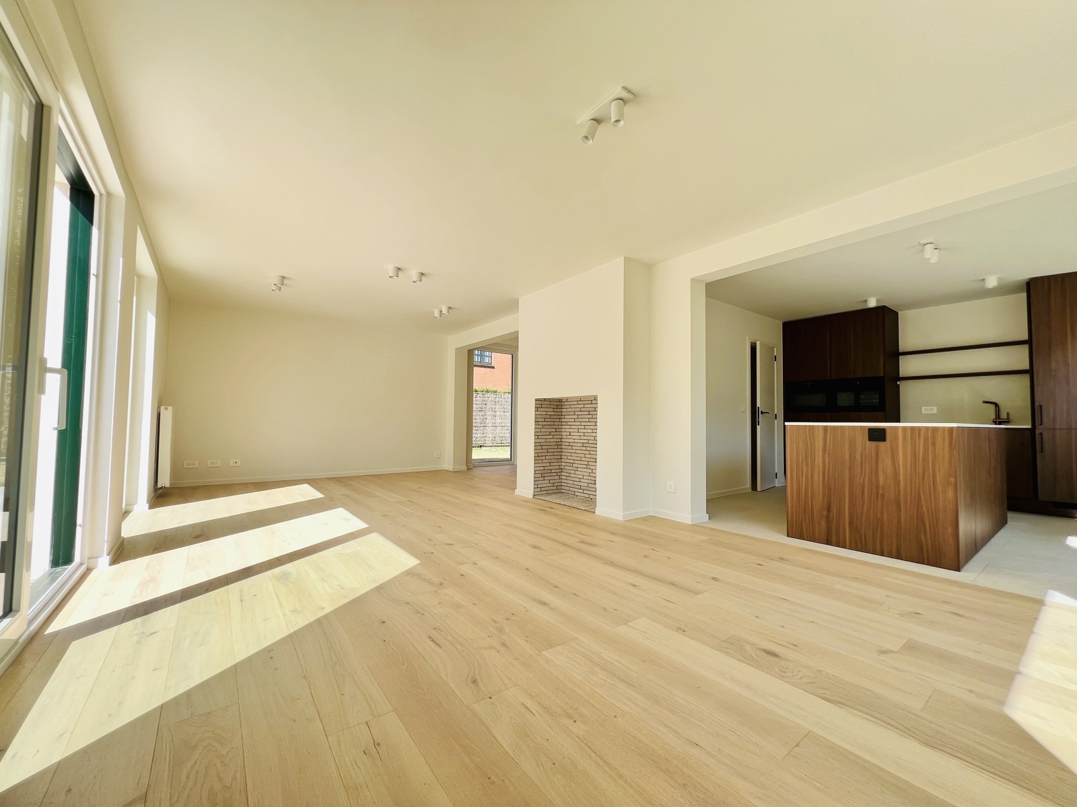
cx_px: 538
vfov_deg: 89.9
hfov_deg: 106.2
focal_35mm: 13
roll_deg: -0.3
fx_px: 404
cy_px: 404
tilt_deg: +2.9
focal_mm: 1.57
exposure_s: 1/173
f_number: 1.8
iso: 32
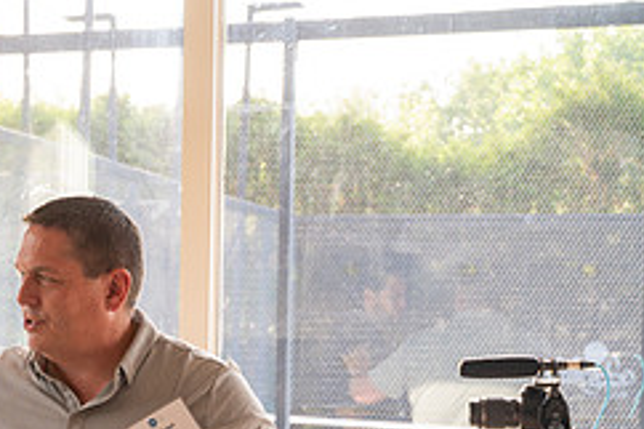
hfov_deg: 21.4
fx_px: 1627
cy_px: 400
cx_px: -35
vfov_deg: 14.8
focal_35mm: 91
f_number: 4.5
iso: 640
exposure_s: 1/200
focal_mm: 38
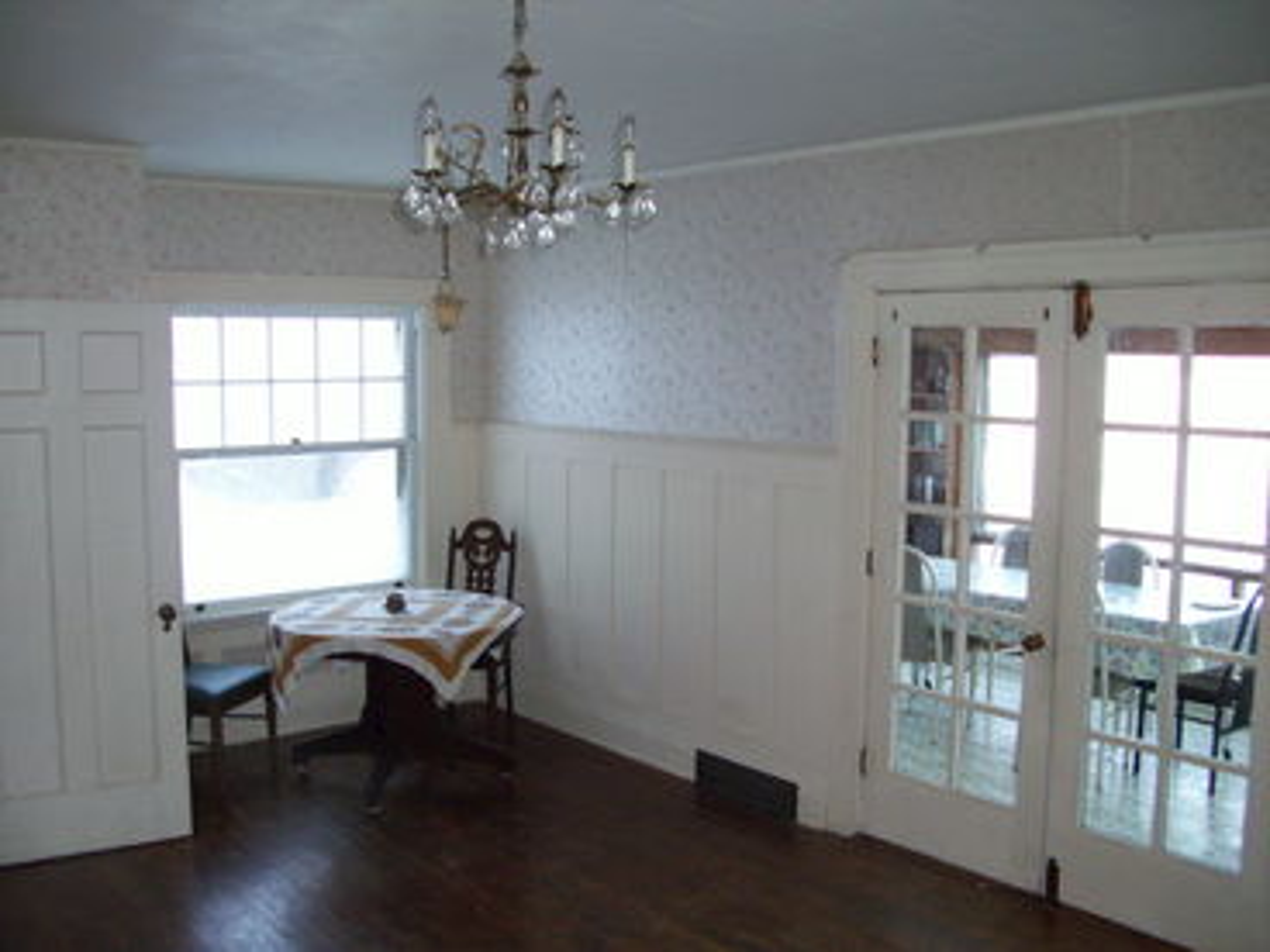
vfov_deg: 41.8
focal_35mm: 34
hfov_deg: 54.0
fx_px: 1247
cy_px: 476
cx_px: 635
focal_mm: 5.7
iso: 250
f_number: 2.9
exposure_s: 1/40
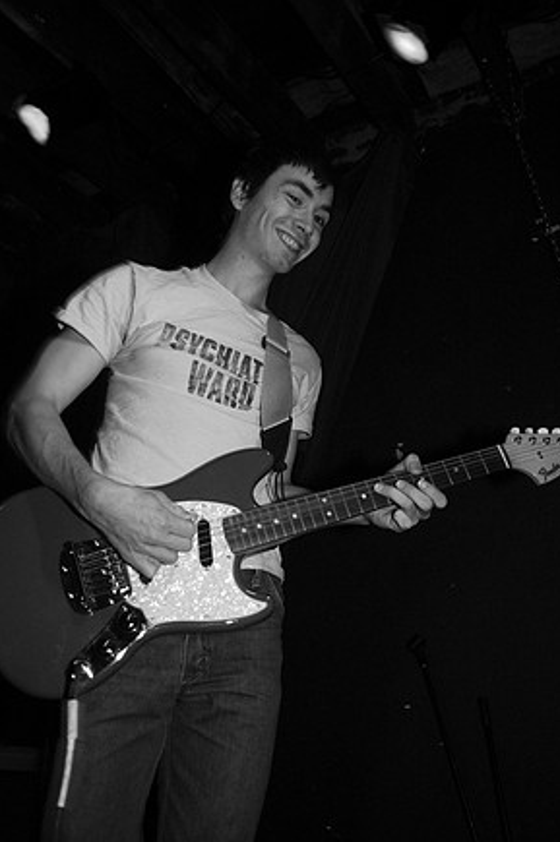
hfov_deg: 42.2
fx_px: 725
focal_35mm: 31
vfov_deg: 60.3
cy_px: 430
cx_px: 286
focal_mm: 20
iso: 800
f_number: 2.8
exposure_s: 1/15
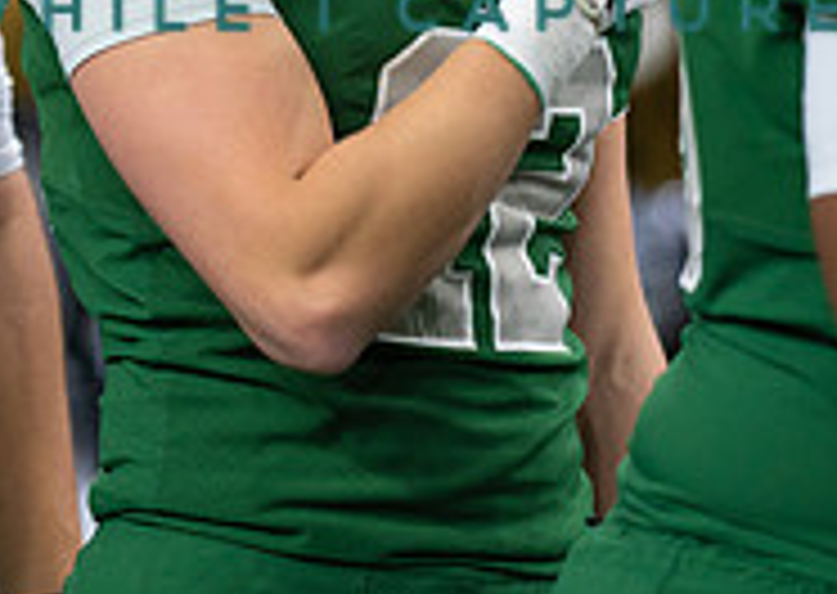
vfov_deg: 3.2
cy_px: -184
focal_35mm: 442
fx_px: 10484
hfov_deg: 4.6
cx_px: -225
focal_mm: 135
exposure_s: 1/400
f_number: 1.8
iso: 500
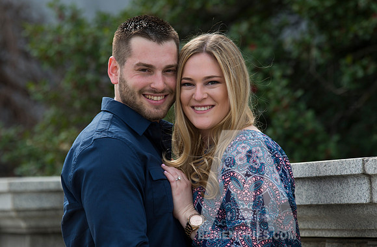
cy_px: 150
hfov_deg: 7.3
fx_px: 2952
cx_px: 157
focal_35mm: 284
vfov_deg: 4.8
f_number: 5.6
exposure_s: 1/400
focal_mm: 200
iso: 160
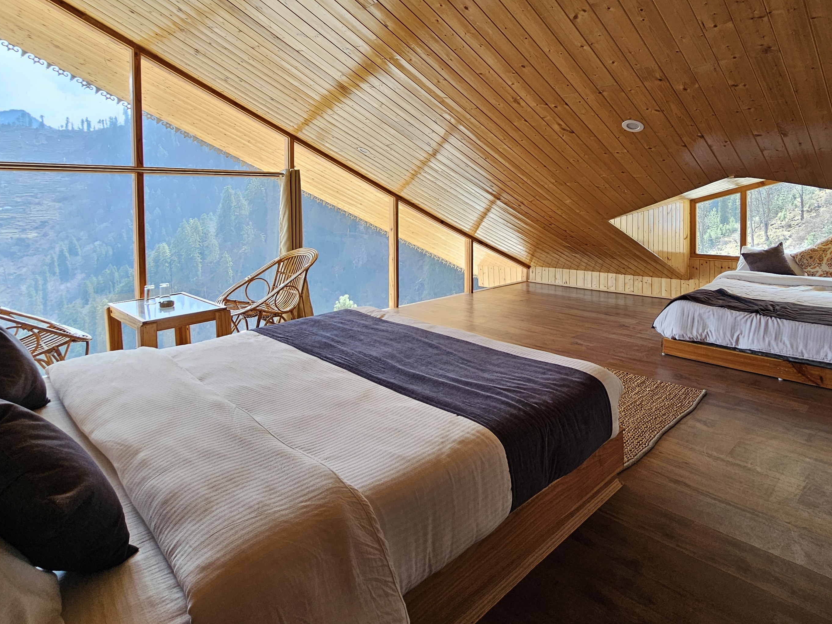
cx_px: 468
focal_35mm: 19
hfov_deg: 84.3
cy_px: 217
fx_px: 457
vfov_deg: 67.1
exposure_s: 1/155
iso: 50
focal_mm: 2.2
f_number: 2.2
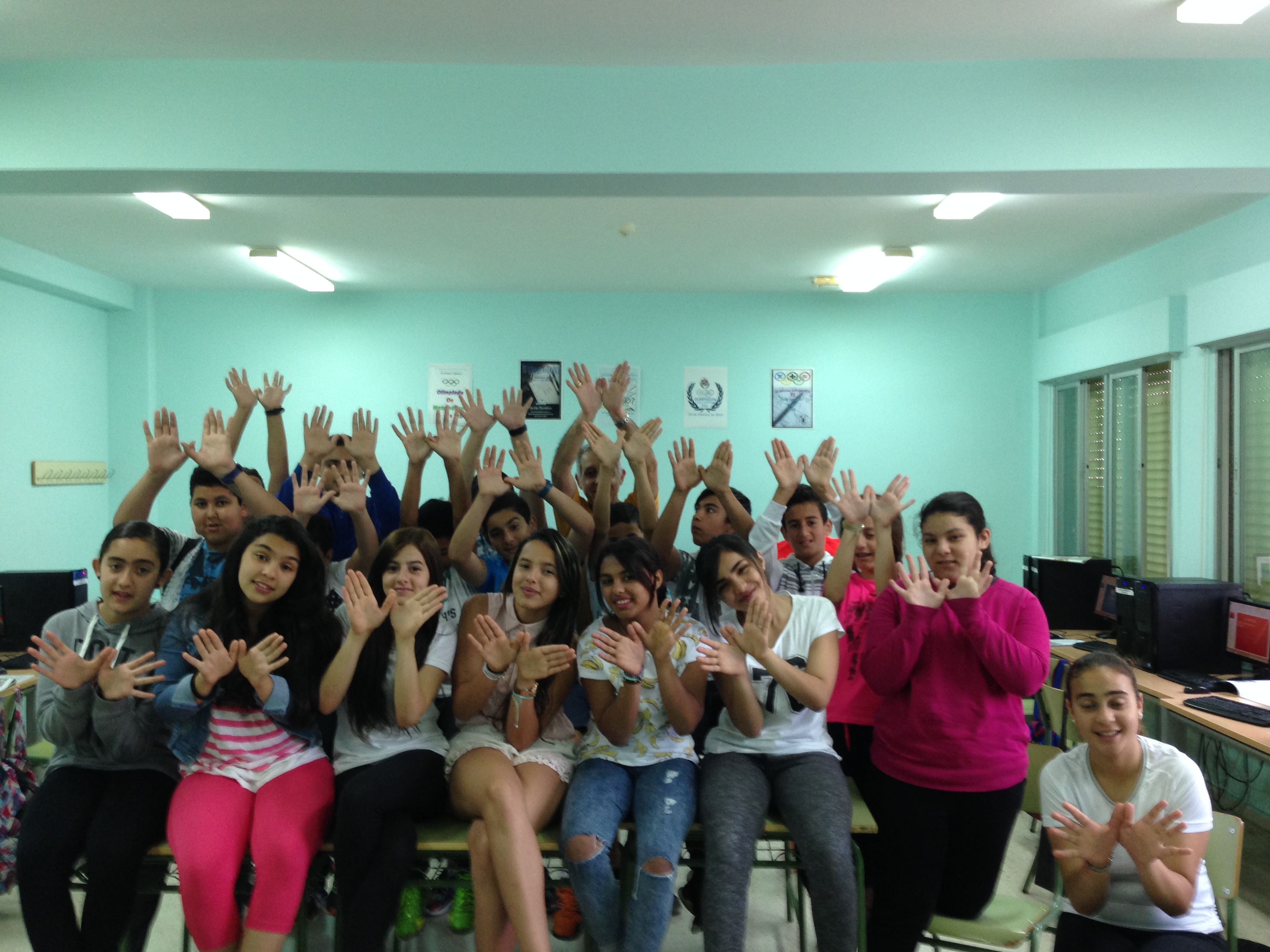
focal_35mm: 34
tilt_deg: -0.1
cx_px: 653
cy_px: 486
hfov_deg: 54.0
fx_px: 1247
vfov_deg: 41.8
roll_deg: -0.1
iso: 100
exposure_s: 1/20
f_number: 2.4
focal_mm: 4.12
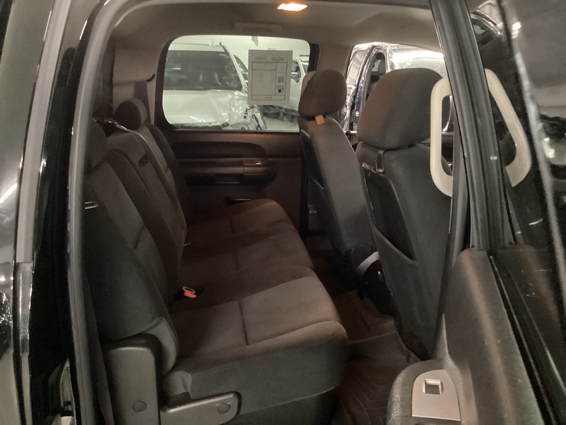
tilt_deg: -19.4
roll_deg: -0.1
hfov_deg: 58.4
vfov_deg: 45.4
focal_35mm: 31
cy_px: 212
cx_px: 283
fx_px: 507
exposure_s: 1/17
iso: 800
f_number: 2.4
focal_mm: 3.3
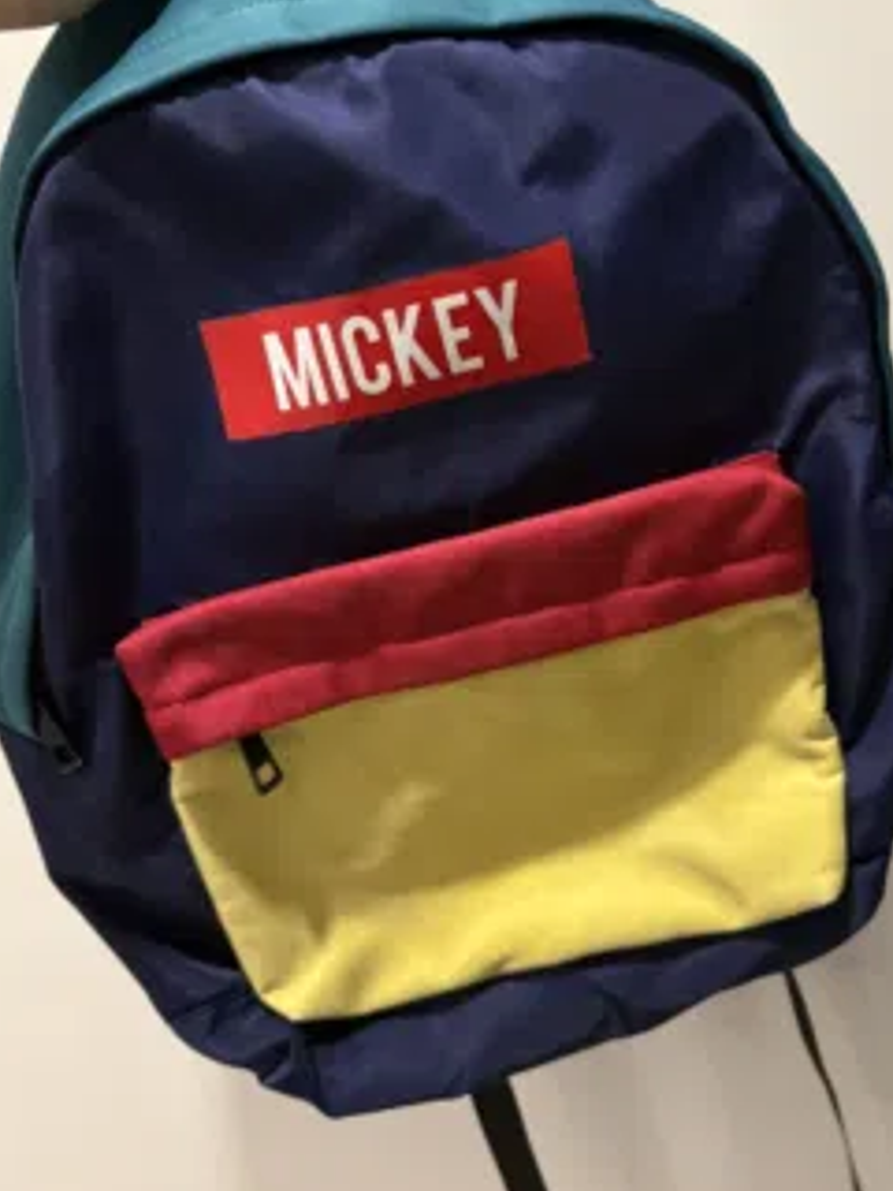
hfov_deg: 46.6
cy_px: 558
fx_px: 1032
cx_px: 521
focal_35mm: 30
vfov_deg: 59.9
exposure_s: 1/40
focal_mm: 6.76
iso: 1000
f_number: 1.78
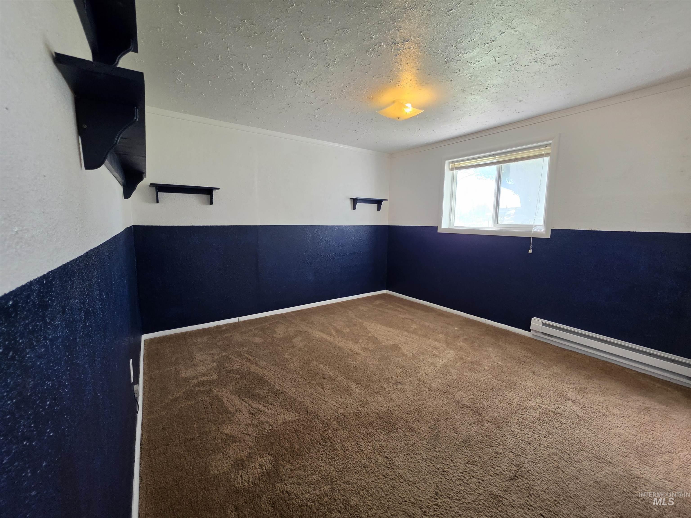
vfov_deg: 89.9
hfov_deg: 106.2
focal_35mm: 13
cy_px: 259
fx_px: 260
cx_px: 346
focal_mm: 2.2
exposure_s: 1/120
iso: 200
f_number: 1.9
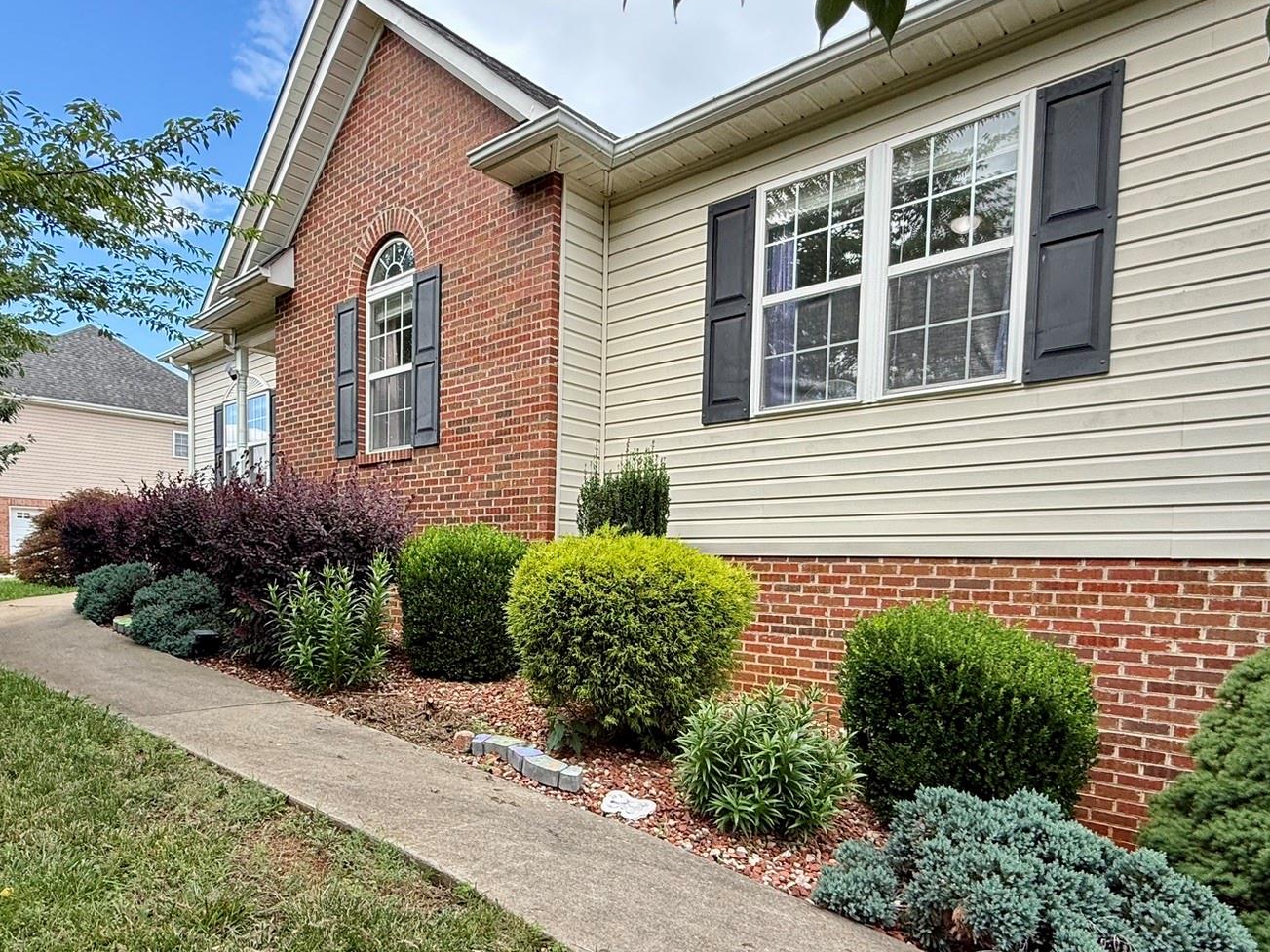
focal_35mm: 22
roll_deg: -1.3
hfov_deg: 76.1
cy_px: 609
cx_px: 561
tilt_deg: -3.5
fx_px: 807
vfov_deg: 60.1
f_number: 2.2
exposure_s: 1/291
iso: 50
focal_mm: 2.22
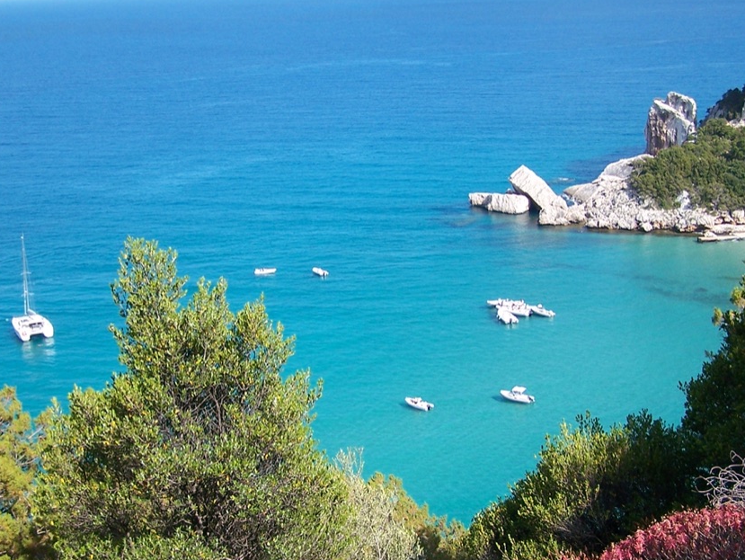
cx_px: 325
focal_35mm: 55
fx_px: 1185
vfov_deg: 26.6
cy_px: 308
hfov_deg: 34.9
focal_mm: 6.3
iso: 80
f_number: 2.8
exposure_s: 1/800
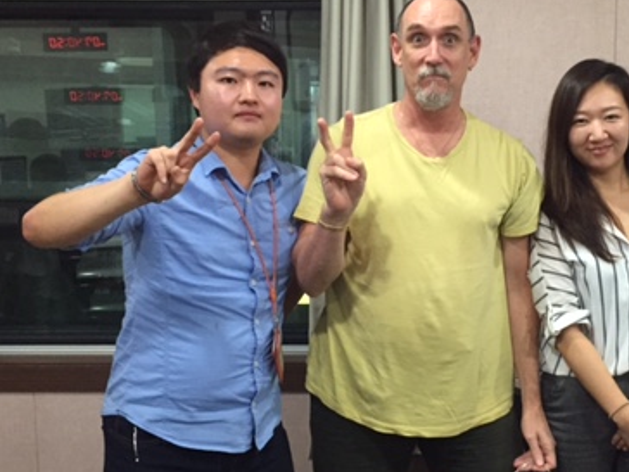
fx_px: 927
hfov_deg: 37.0
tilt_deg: -8.1
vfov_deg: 28.6
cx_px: 429
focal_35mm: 51
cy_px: 240
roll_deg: -1.5
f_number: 2.2
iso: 200
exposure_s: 1/30
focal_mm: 4.15
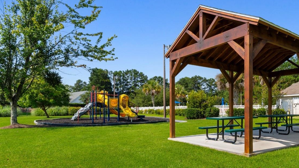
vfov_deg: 43.9
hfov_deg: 68.2
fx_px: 206
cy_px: 108
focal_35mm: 26
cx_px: 216
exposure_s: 1/320
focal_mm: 11.5
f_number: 9
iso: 100
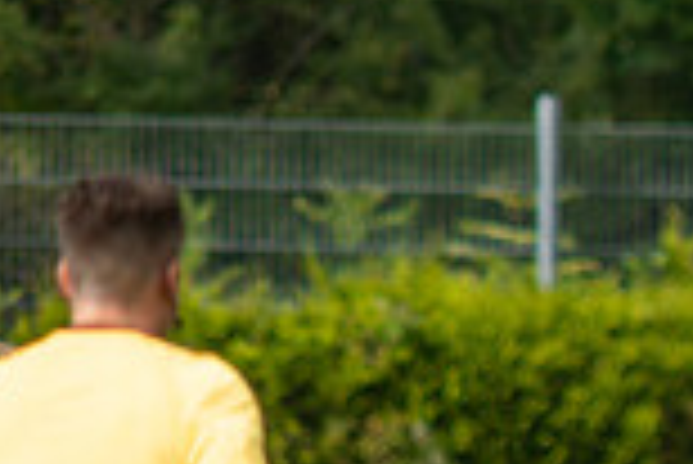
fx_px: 40308
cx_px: 1582
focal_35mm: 2092
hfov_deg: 1.0
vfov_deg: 0.7
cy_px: 790
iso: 200
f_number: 4.5
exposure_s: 1/1600
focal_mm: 420
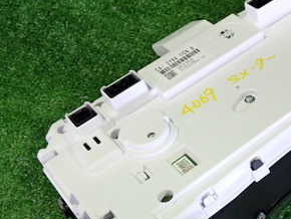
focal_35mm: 62
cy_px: 145
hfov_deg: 30.0
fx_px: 522
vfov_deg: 23.6
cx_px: 253
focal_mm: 5.4
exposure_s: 1/30
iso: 400
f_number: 2.3
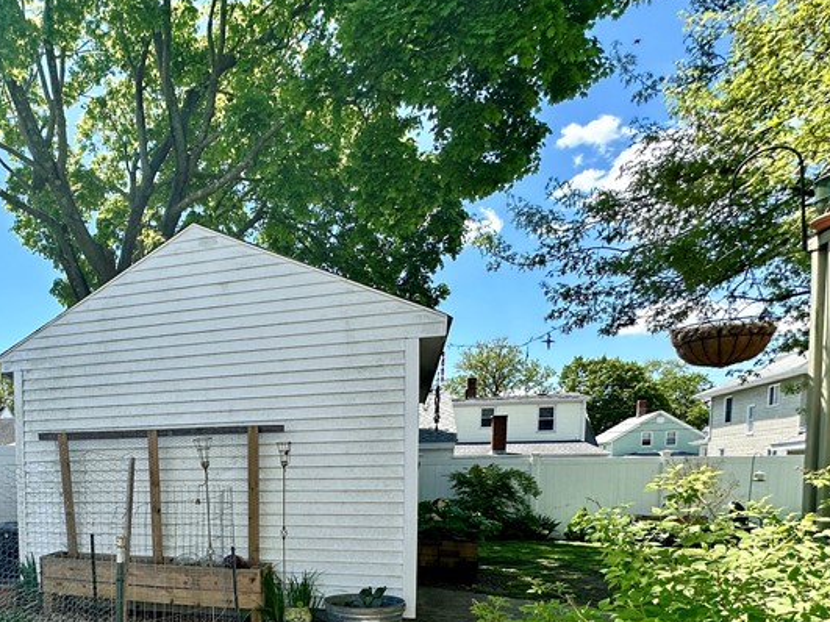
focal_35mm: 27
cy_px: 530
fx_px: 647
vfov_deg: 47.4
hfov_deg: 59.8
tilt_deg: -4.8
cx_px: 158
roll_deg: +1.4
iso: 40
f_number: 2.2
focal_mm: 2.22
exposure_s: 1/1006
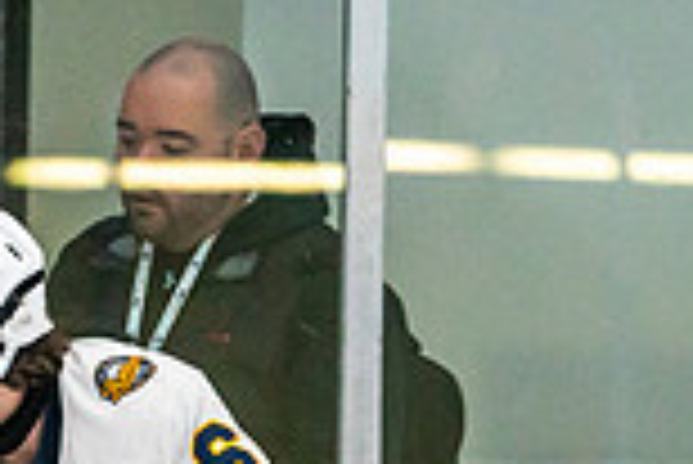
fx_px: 19942
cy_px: 863
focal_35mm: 1035
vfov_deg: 1.3
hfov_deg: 2.0
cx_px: 78
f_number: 2.8
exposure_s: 1/1250
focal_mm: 200
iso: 3200
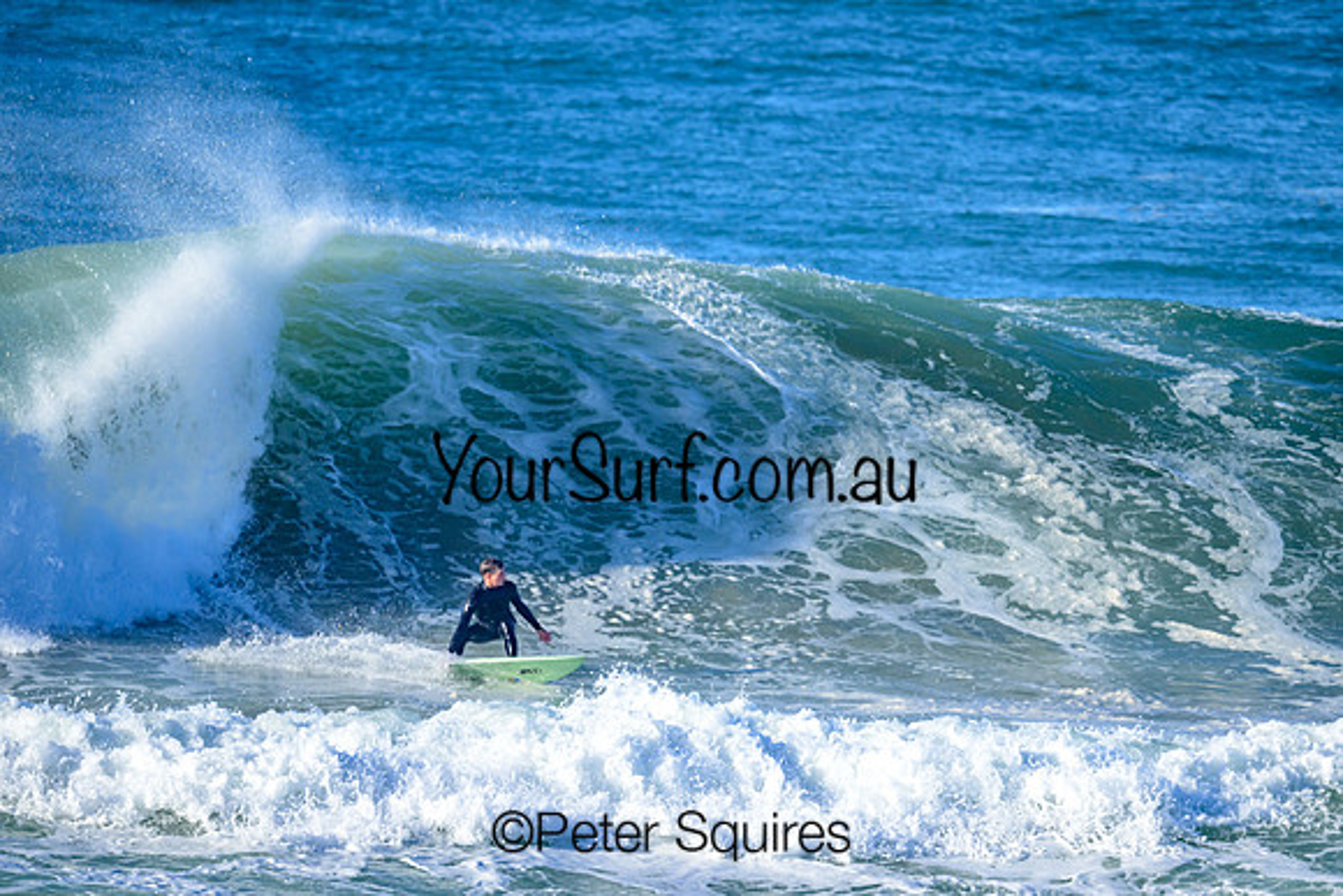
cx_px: 672
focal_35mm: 800
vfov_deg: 1.7
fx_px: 29850
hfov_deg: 2.6
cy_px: 448
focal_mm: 800
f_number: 8
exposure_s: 1/2000
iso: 720
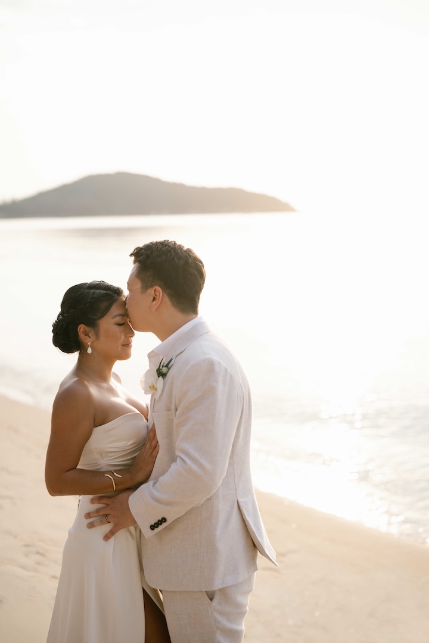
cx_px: 214
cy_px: 322
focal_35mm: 50
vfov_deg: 39.6
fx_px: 894
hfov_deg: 27.0
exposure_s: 1/1600
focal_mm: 50
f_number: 1.8
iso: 125
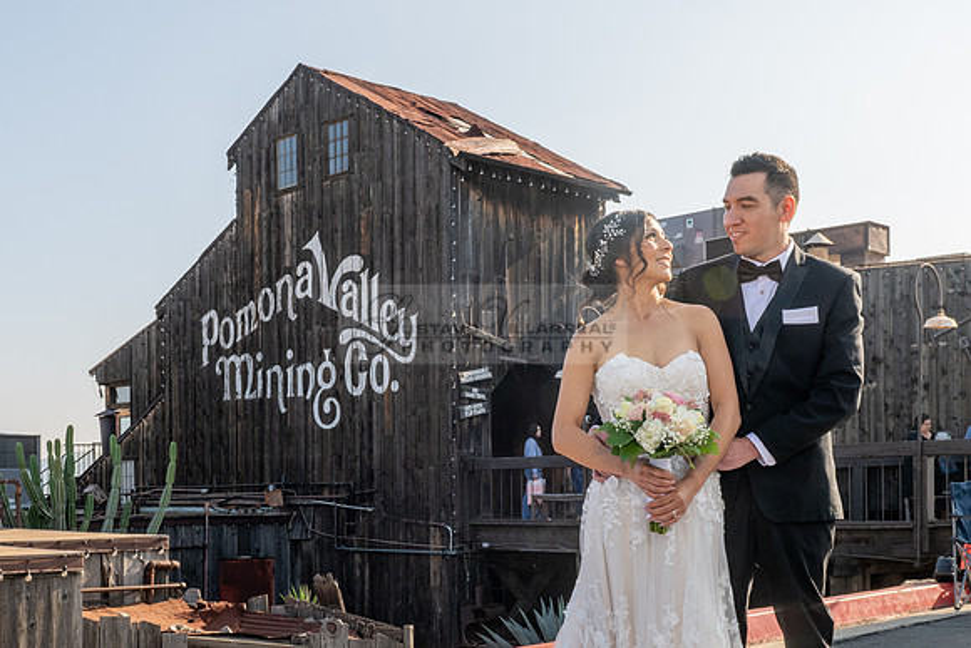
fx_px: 1408
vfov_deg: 25.6
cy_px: 486
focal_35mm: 52
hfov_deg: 38.0
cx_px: 448
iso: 200
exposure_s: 1/160
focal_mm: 26
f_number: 11
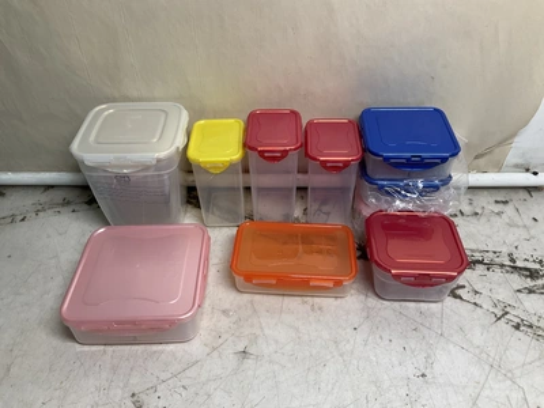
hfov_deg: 61.7
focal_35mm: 29
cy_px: 204
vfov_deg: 48.2
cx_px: 272
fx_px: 456
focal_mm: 3
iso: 64
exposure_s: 1/120
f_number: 1.8
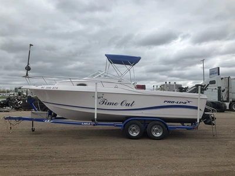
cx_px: 118
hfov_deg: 61.7
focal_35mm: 29
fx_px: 197
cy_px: 88
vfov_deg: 48.2
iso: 25
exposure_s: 1/1342
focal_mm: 3
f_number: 1.8
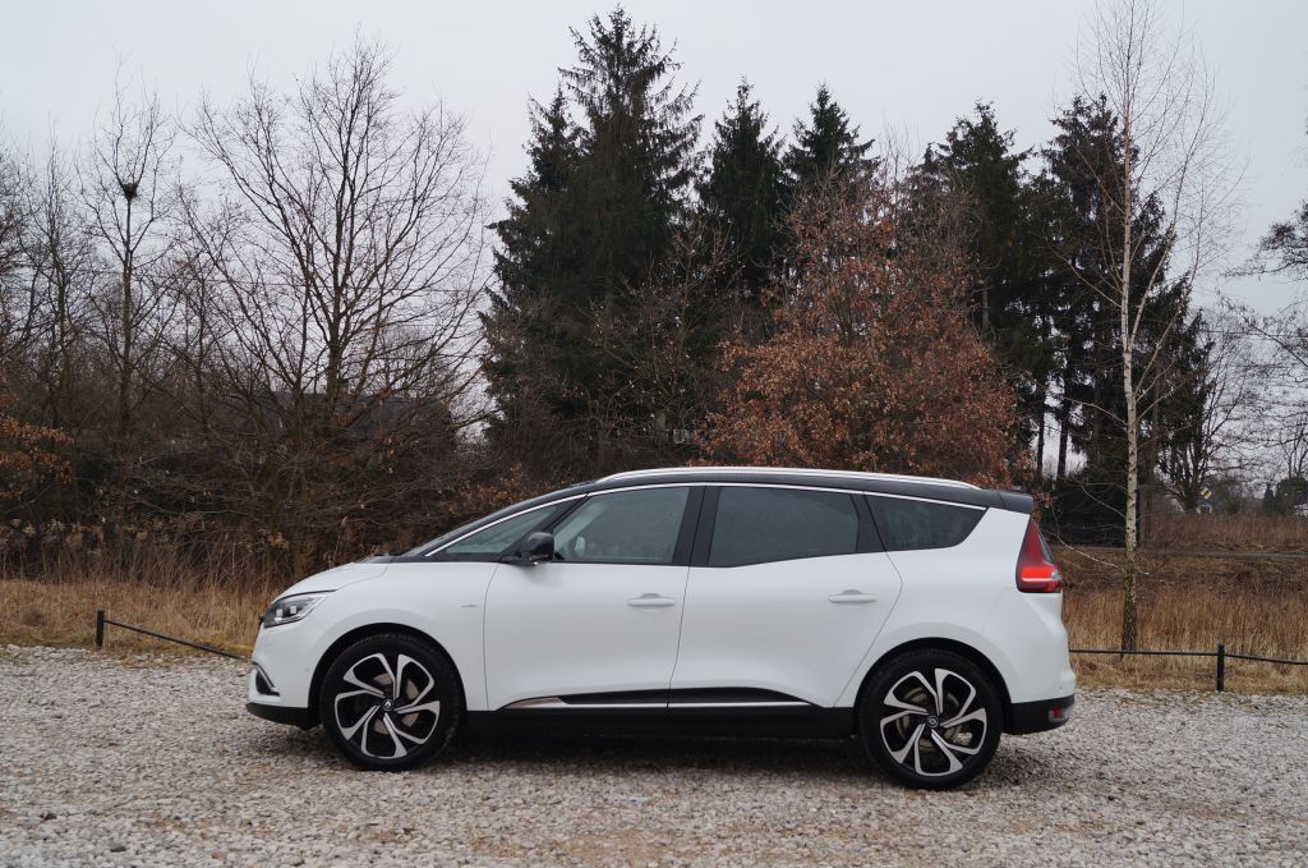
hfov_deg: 57.3
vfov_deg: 39.8
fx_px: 1197
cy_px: 434
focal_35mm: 33
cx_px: 654
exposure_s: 1/80
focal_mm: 22
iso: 100
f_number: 7.1
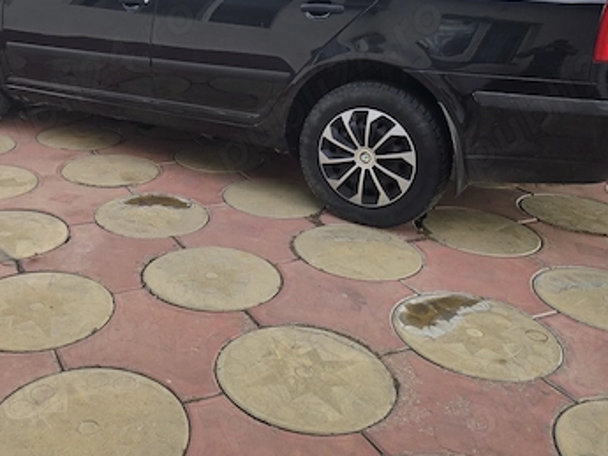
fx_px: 703
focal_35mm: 40
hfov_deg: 46.1
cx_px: 204
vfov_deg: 35.1
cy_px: 106
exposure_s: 1/359
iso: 32
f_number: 1.7
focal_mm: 6.3
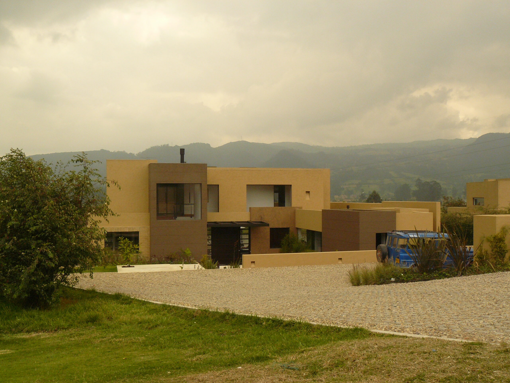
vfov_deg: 39.7
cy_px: 192
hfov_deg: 51.4
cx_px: 255
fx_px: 530
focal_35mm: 36
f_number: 8
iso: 200
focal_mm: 6
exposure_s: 1/160
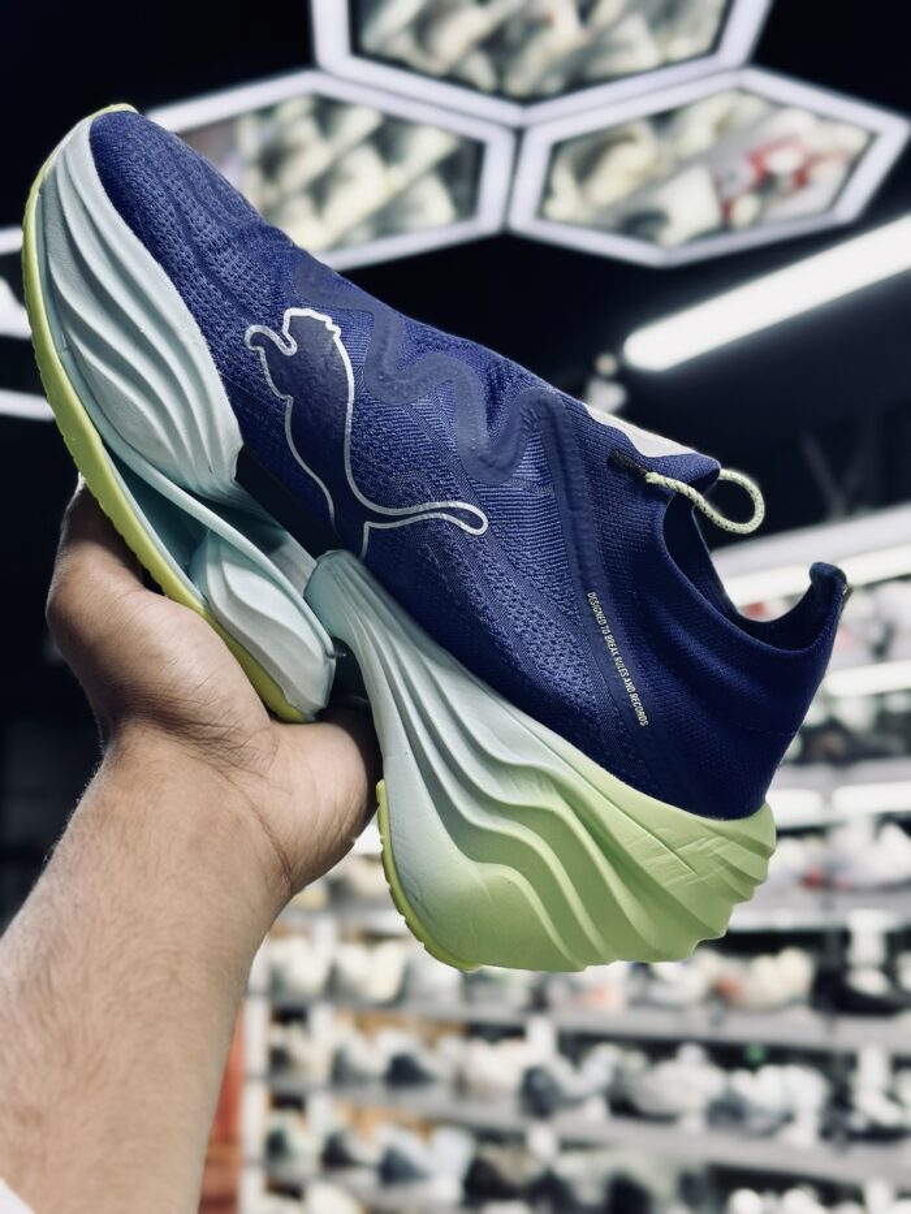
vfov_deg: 39.7
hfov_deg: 30.3
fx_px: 1684
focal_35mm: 48
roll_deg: -0.1
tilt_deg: +10.8
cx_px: 456
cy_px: 607
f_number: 1.78
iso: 80
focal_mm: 6.86
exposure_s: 1/100
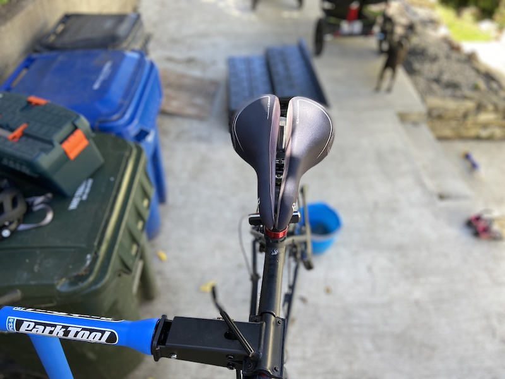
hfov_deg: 67.3
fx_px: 379
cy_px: 190
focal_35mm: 26
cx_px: 252
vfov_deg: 53.1
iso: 32
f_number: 1.8
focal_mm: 4.25
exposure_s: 1/153
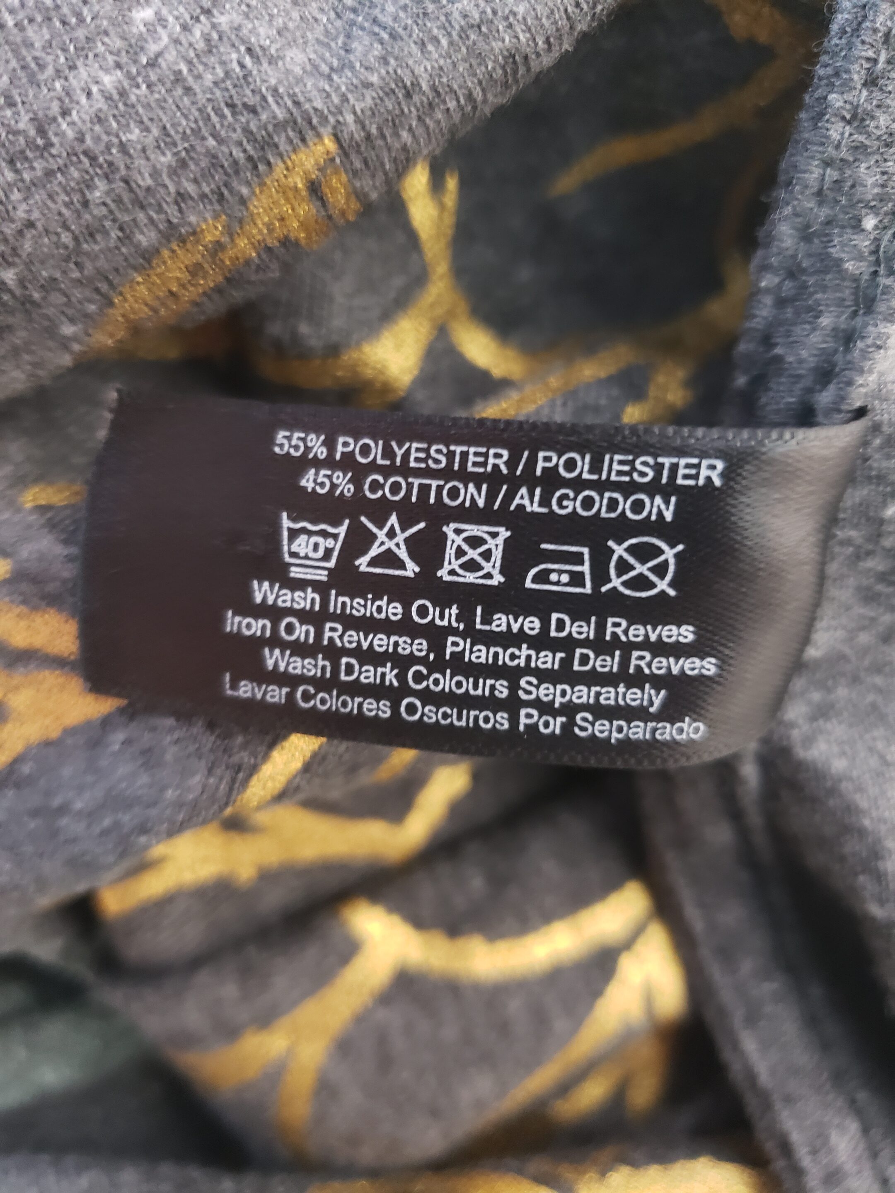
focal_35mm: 26
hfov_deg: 53.1
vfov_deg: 67.3
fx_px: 896
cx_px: 448
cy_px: 596
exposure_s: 1/10
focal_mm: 4.3
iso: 320
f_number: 1.5
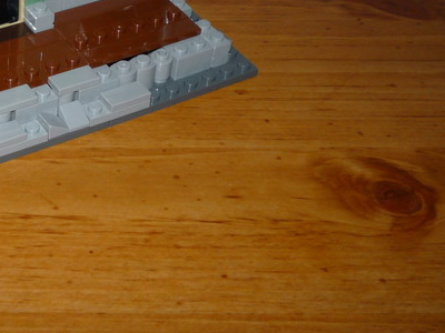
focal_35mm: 72
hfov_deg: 25.6
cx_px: -10
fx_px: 926
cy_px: 18
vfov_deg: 20.0
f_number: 4
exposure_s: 1/30
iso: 100
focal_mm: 5.2
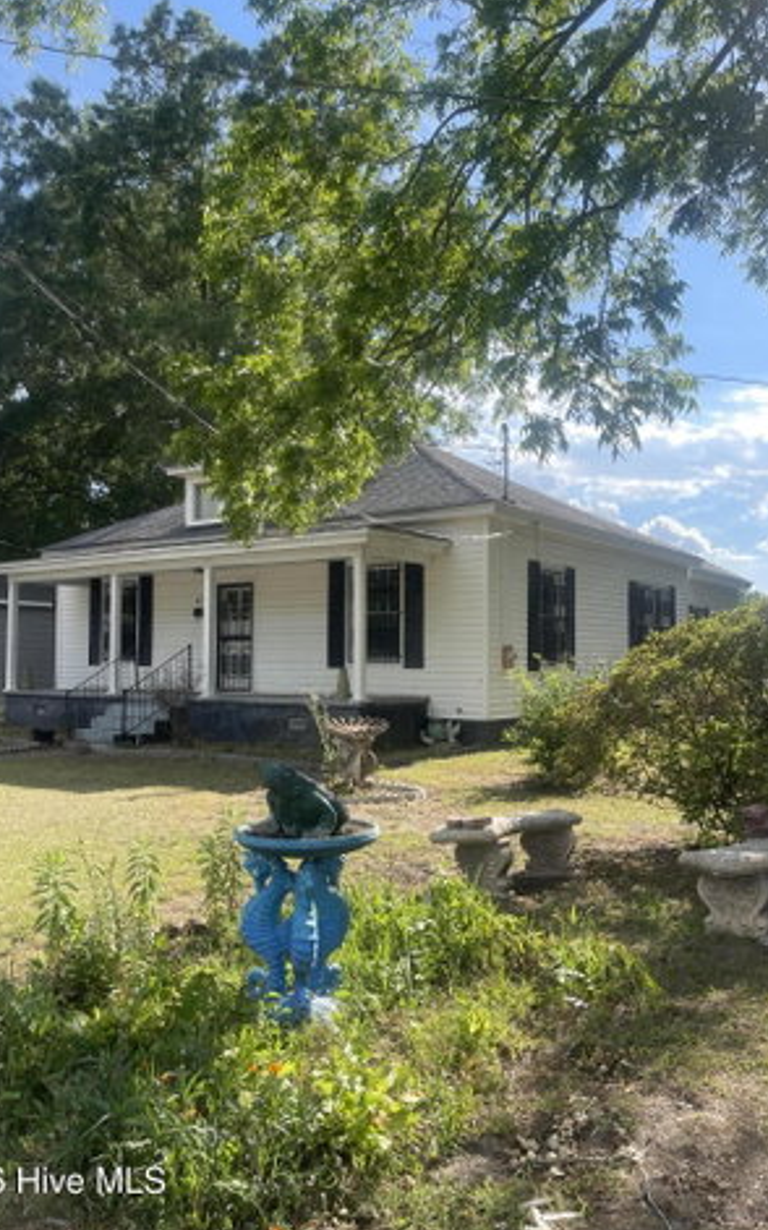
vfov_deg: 68.4
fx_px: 905
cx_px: 368
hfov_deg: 46.0
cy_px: 611
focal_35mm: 27
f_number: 1.6
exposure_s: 1/1534
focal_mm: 5.1
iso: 32
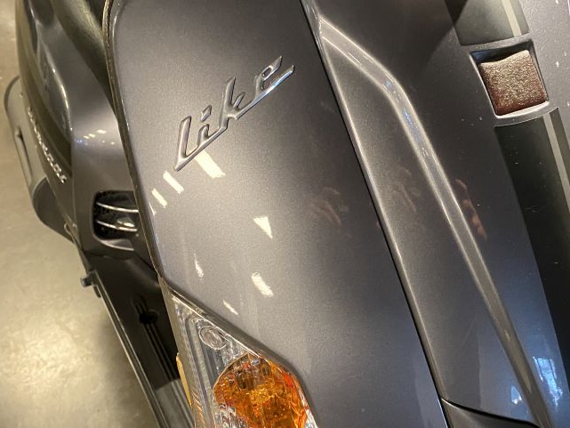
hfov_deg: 42.1
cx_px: 449
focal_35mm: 43
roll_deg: +0.4
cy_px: 240
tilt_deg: -35.6
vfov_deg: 33.6
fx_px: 708
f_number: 1.8
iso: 500
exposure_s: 1/50
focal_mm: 4.25
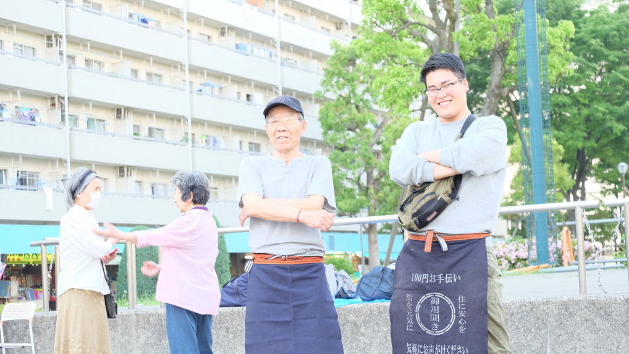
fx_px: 1318
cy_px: 188
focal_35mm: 79
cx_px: 316
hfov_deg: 26.8
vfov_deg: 15.3
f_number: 4.5
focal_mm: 50
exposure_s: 1/52
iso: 400
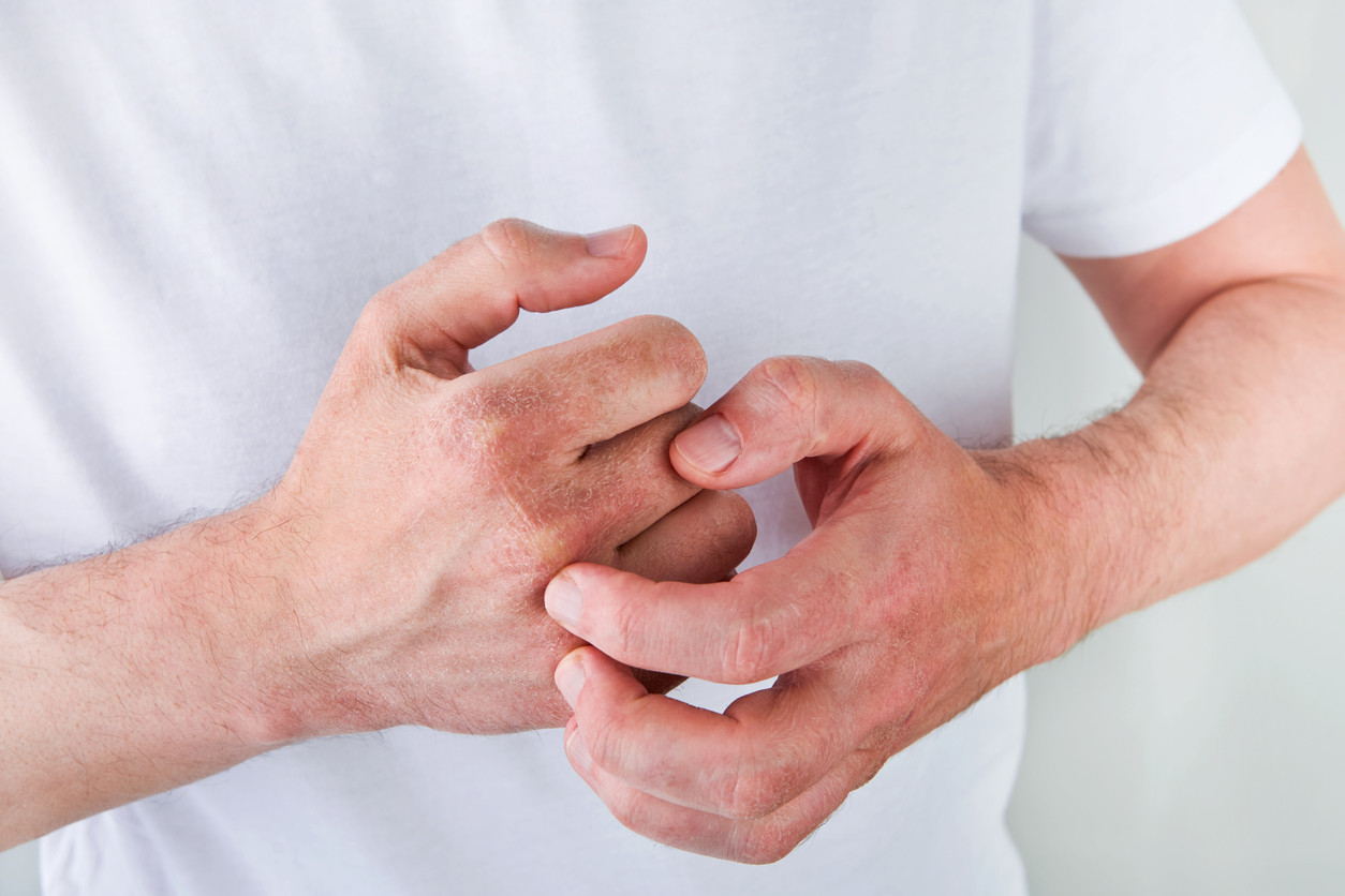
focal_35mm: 41
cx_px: 672
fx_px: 1532
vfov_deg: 32.6
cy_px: 448
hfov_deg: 47.4
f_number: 6.4
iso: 160
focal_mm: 27.4
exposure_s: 1/160
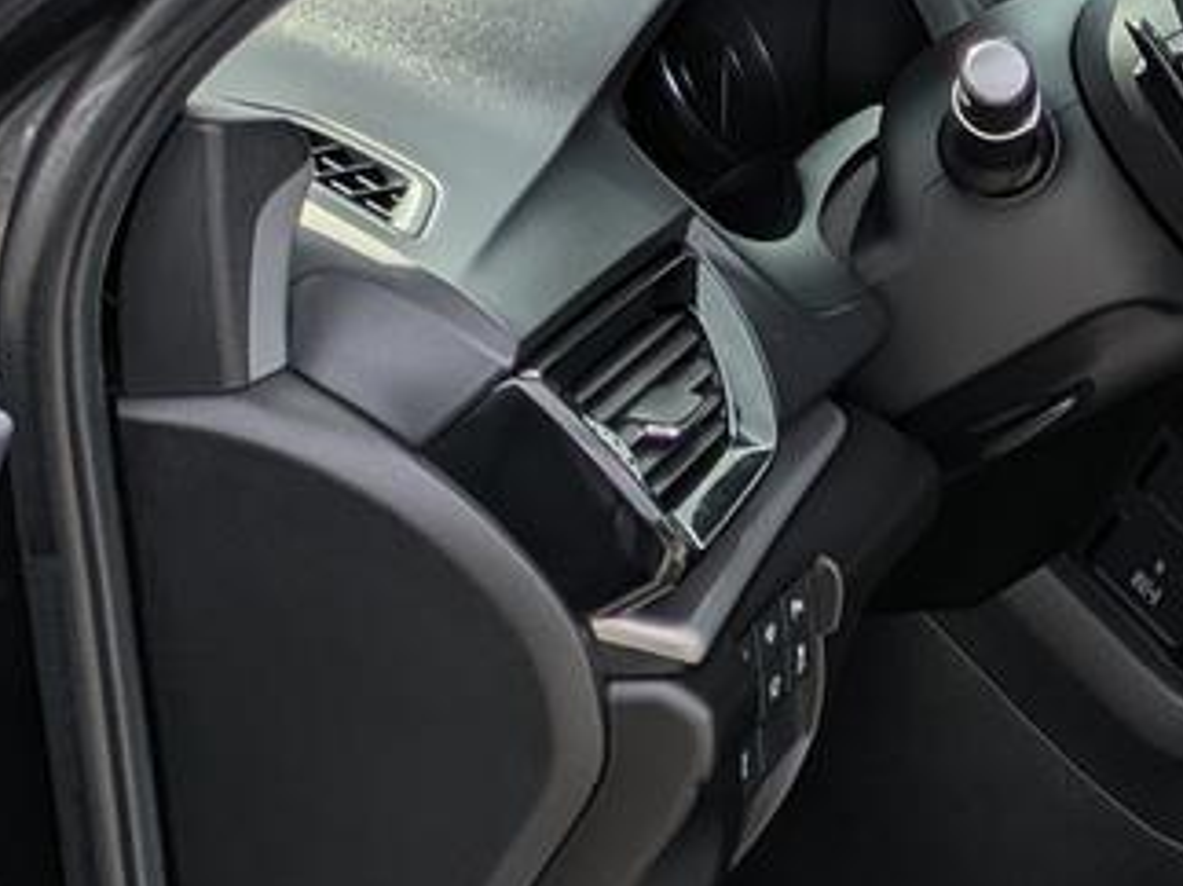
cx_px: 1738
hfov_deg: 17.9
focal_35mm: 99
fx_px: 3382
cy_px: 256
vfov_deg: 14.9
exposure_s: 1/1366
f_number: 1.89
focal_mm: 5.43
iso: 41
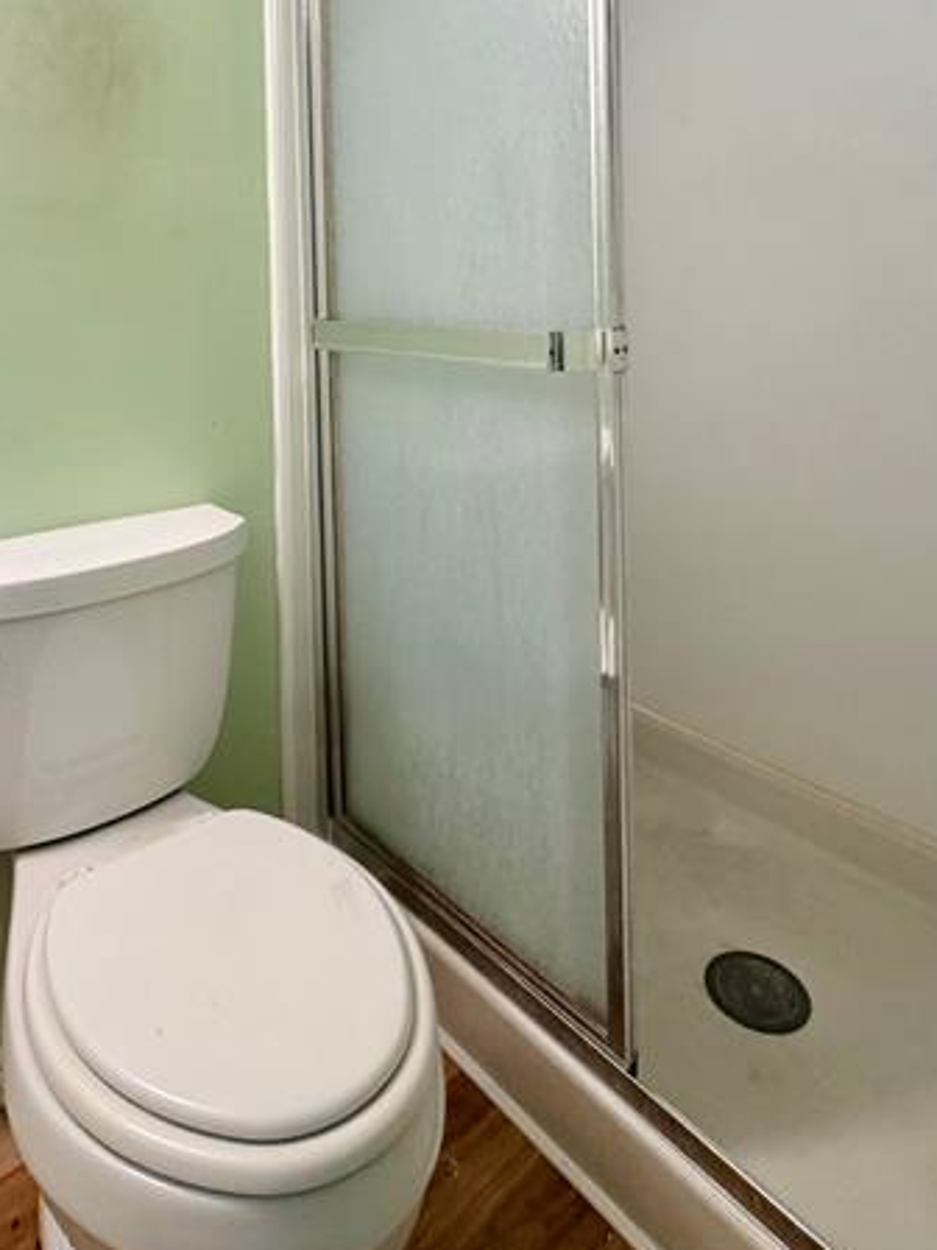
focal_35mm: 24
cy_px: 287
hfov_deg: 56.5
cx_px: 390
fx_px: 866
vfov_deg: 66.3
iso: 200
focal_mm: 2.22
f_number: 2.2
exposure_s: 1/60
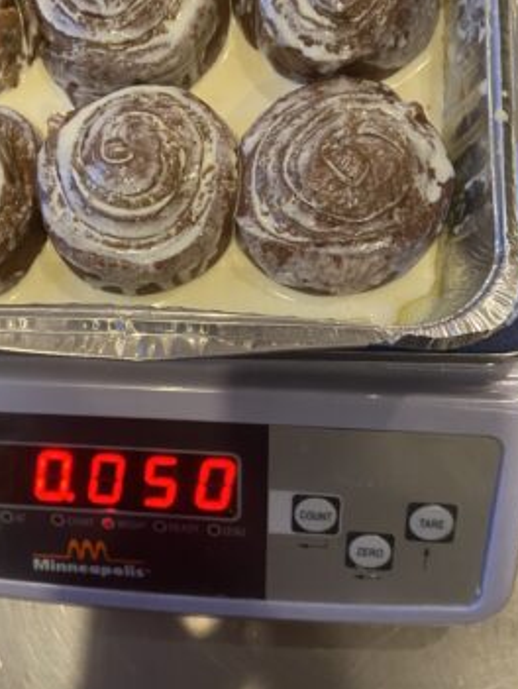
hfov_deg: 38.4
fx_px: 737
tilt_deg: -76.4
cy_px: 318
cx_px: 189
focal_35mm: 37
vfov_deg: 50.0
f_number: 1.8
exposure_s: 1/50
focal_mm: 4.25
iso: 500
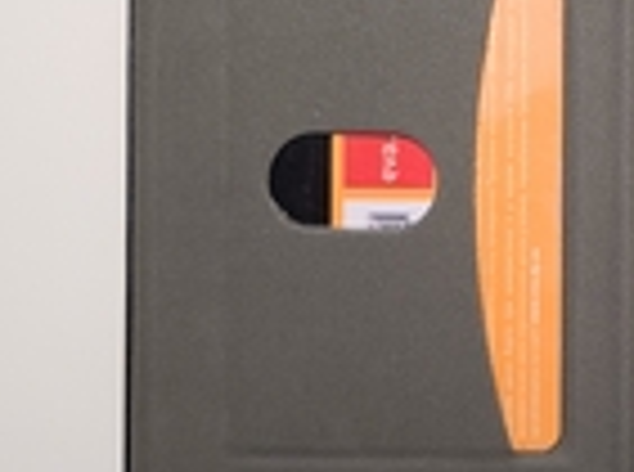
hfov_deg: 24.8
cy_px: 121
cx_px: 674
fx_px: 1352
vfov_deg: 19.7
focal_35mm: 74
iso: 50
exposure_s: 1/50
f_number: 1.8
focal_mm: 5.4
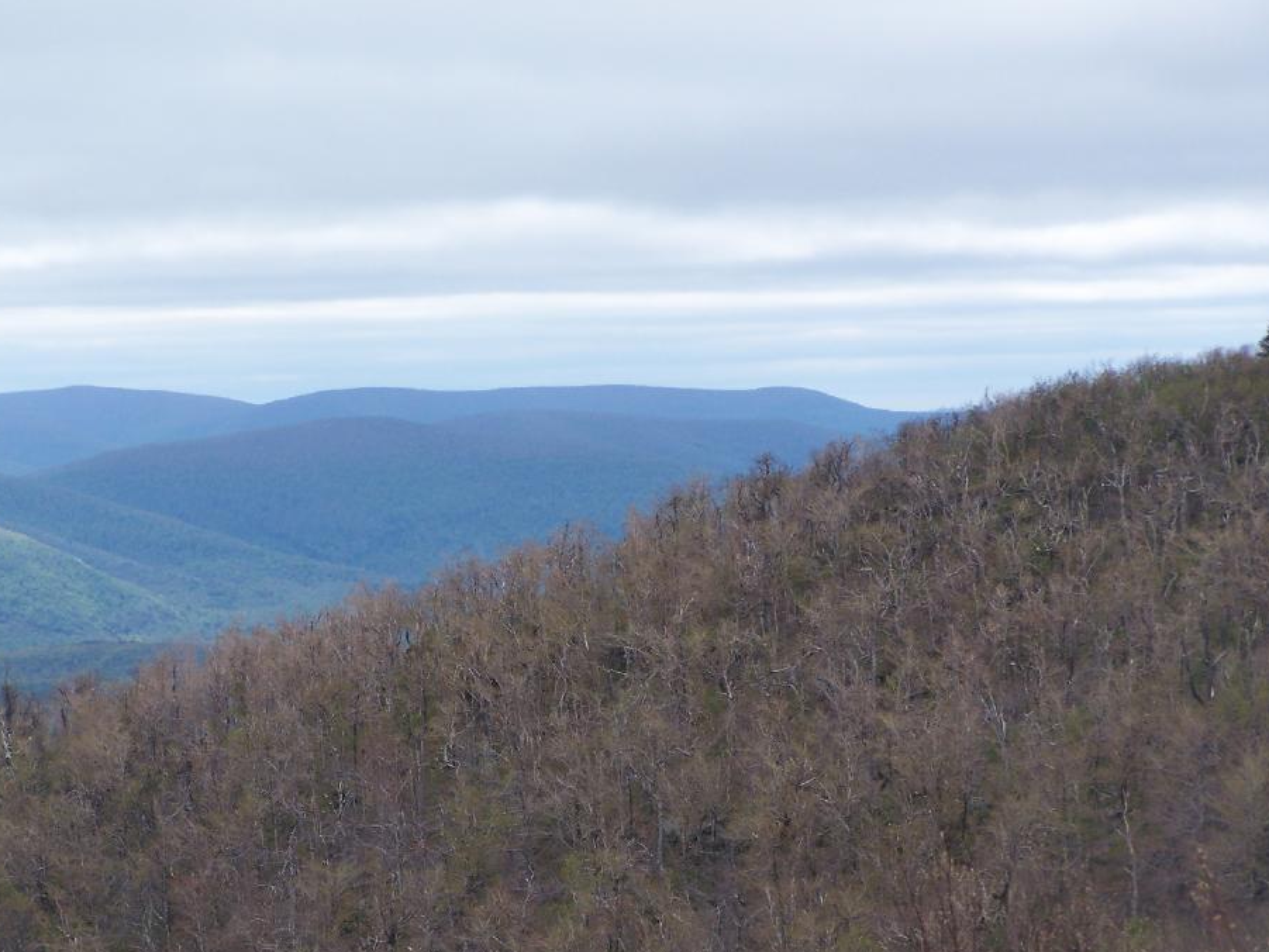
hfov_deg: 12.5
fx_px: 5793
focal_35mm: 158
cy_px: 532
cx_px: 635
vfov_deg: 9.4
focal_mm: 23.1
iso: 80
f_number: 3.2
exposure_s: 1/640
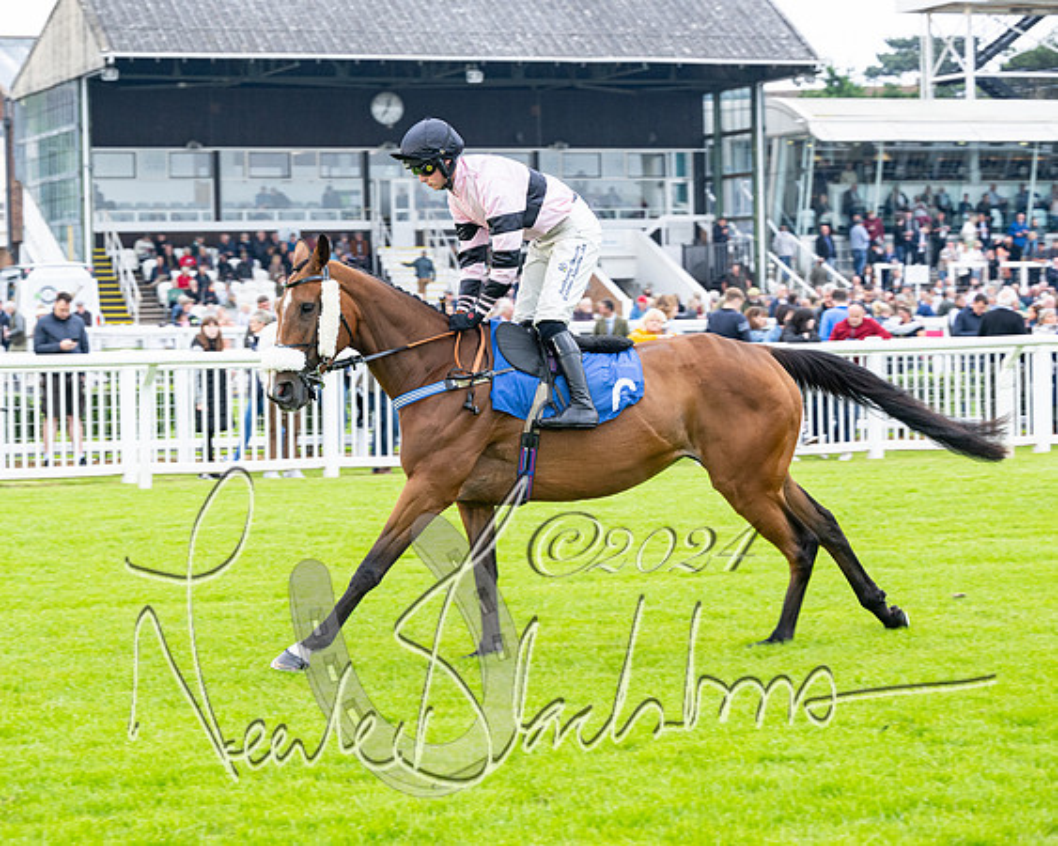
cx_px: 464
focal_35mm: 98
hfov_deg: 19.5
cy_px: 343
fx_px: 3076
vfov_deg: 15.6
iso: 400
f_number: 4
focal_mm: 70
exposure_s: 1/500
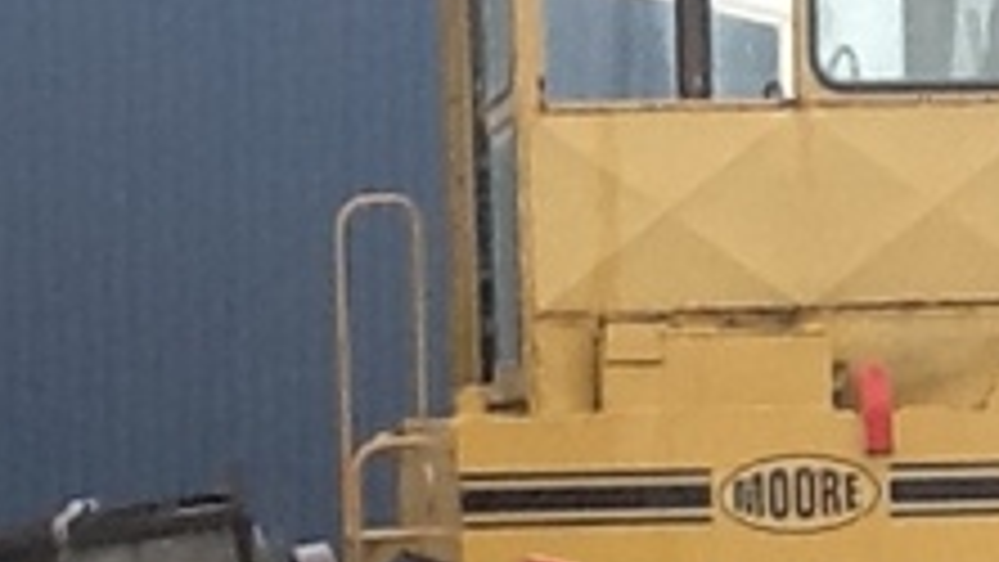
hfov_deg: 12.3
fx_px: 4584
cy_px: 549
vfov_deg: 7.0
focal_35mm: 173
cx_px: 950
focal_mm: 2.03
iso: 40
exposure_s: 1/144
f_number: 2.4
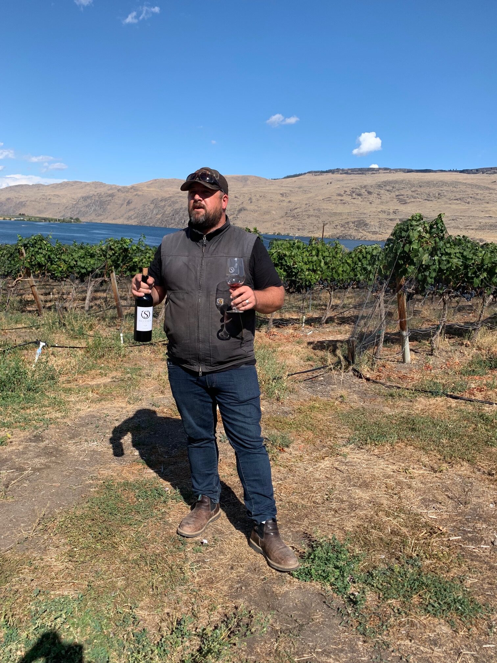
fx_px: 498
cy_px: 332
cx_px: 248
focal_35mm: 26
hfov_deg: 53.1
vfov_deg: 67.3
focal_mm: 4.25
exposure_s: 1/2160
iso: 25
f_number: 1.8
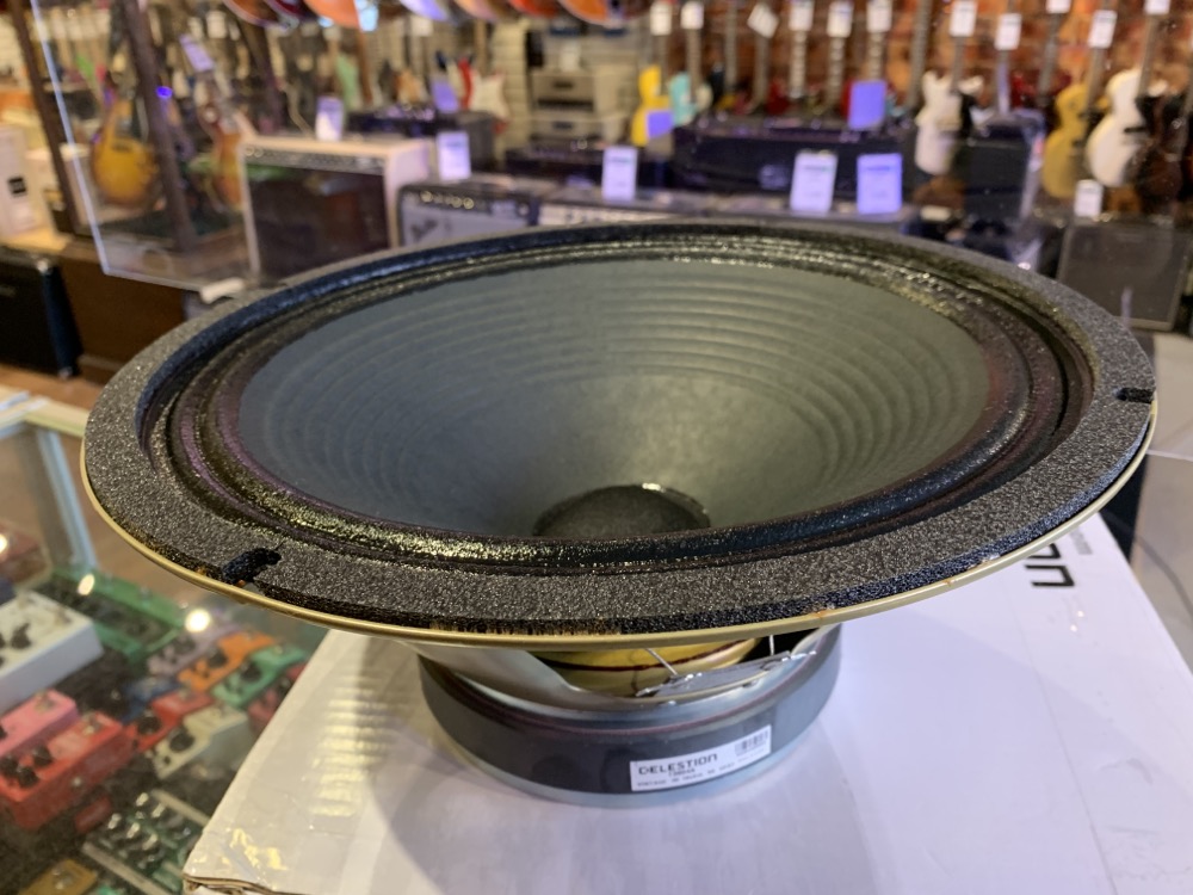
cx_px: 596
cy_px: 448
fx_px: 896
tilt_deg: -27.7
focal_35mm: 26
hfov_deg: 67.3
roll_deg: +1.7
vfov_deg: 53.1
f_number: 1.8
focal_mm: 4.25
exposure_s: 1/60
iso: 320
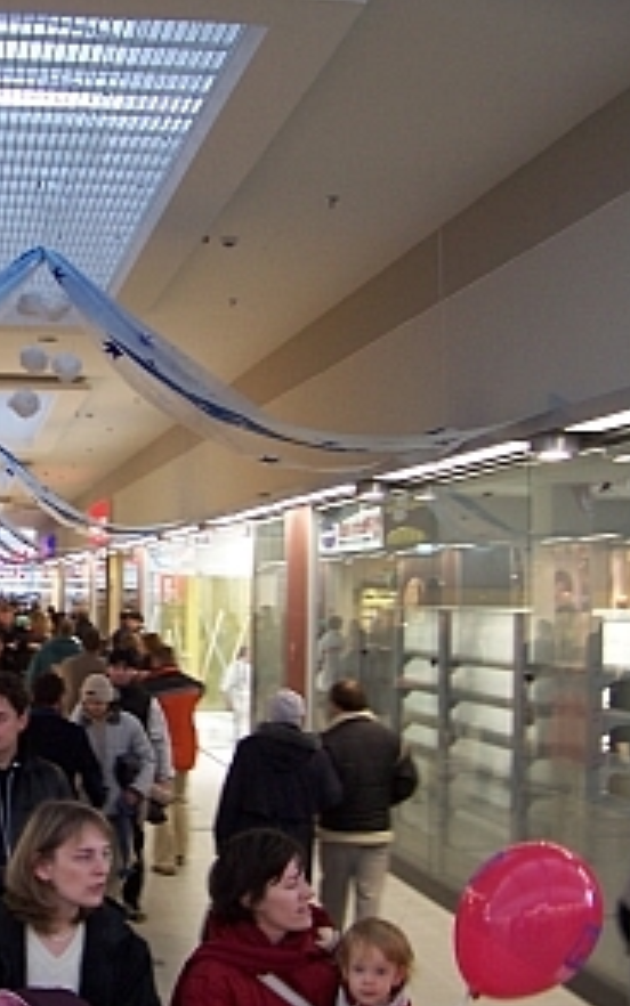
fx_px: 1345
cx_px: 75
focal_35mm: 49
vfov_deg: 41.0
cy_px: 510
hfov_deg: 25.6
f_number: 2.7
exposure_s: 1/30
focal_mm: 5.6
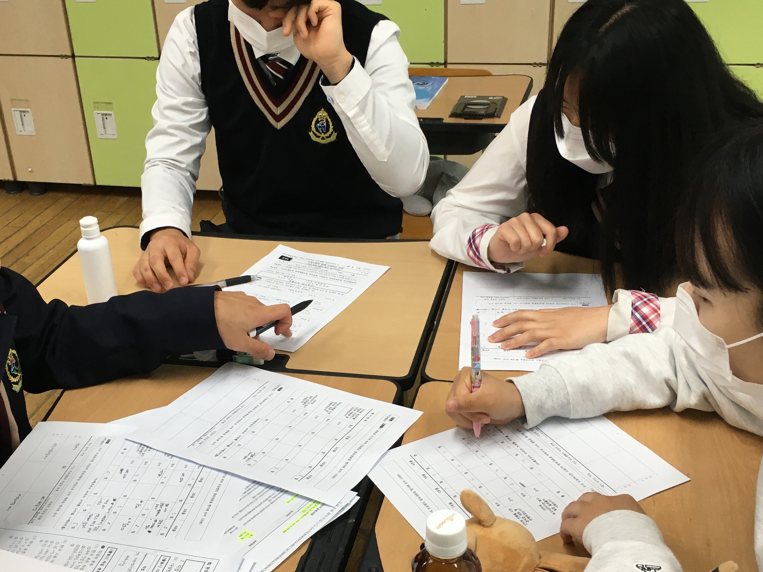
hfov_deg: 42.9
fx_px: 970
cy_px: 333
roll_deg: +2.6
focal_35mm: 44
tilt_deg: -29.4
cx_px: 351
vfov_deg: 32.8
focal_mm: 4.15
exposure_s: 1/30
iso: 25
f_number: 2.2
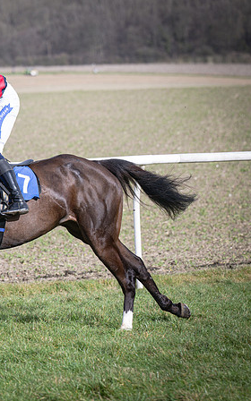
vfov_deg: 8.1
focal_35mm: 259
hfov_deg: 5.1
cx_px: 9
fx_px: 2835
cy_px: 222
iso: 200
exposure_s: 1/1600
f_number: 4
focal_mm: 135
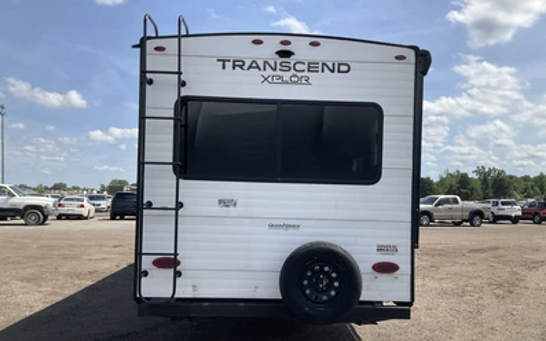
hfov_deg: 61.2
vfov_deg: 40.4
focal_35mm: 31
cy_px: 202
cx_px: 274
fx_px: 461
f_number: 1.8
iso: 25
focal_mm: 3
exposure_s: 1/1786
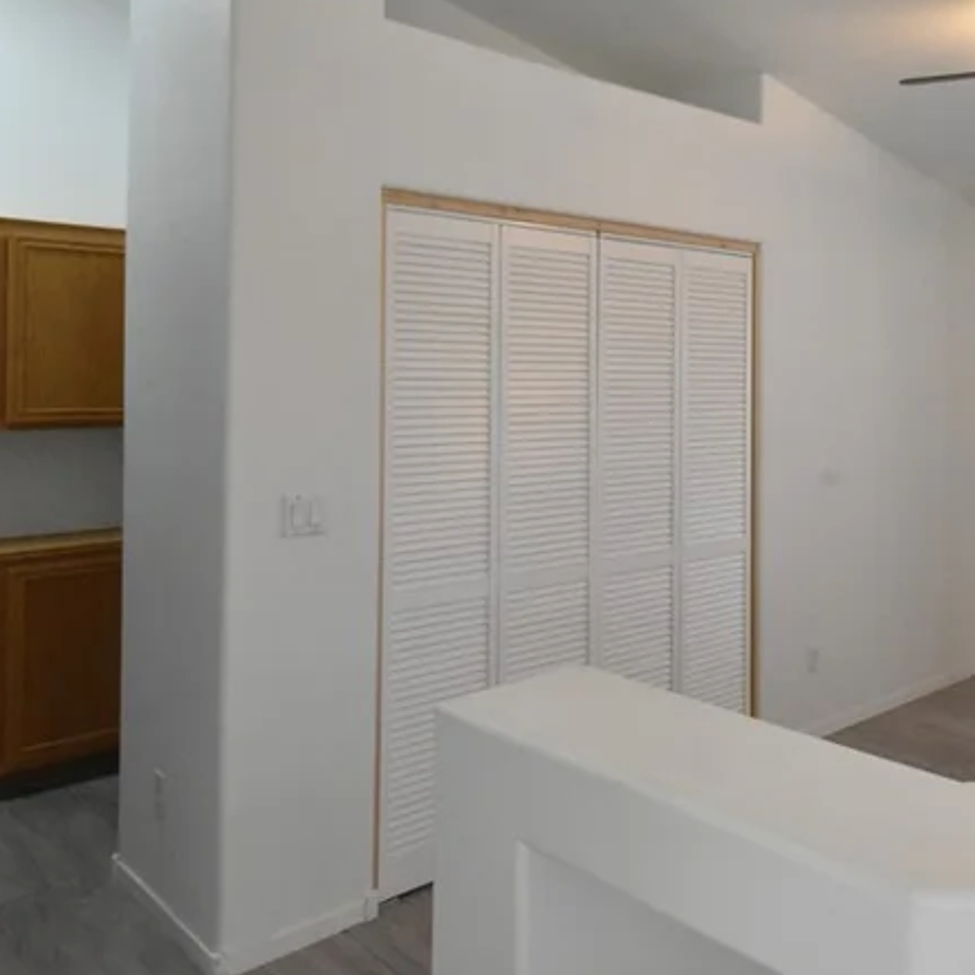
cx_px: 818
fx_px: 956
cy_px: 353
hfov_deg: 49.9
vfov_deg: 53.3
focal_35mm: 30
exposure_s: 1/13
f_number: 18
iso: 4000
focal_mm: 10
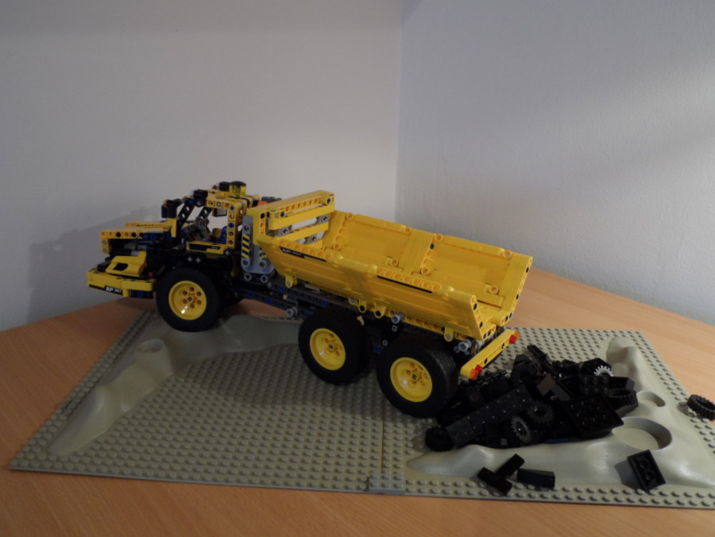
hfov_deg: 56.8
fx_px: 661
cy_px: 268
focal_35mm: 32
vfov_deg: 44.2
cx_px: 358
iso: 200
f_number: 3.4
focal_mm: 5.3
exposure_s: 1/6
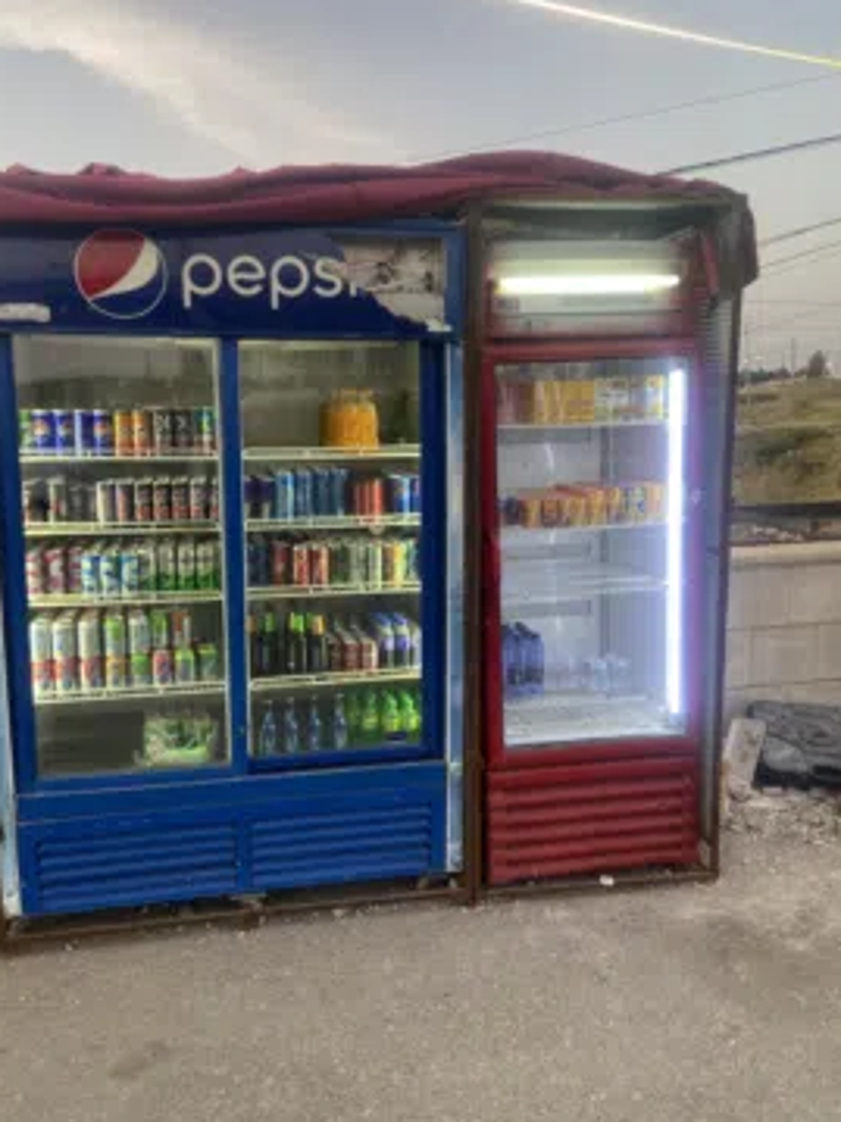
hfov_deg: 48.2
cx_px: 388
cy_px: 563
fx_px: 940
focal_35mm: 29
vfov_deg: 61.7
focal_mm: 4.25
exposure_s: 1/100
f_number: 1.8
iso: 80
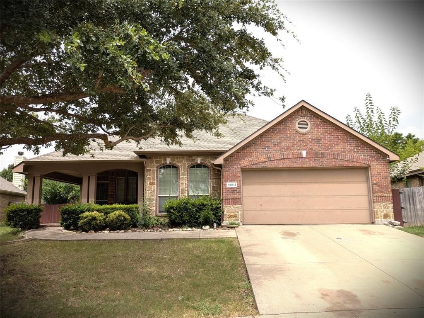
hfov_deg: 71.6
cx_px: 212
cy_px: 159
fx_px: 294
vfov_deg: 56.8
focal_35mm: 24
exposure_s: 1/1289
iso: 29
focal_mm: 4.53
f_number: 1.7
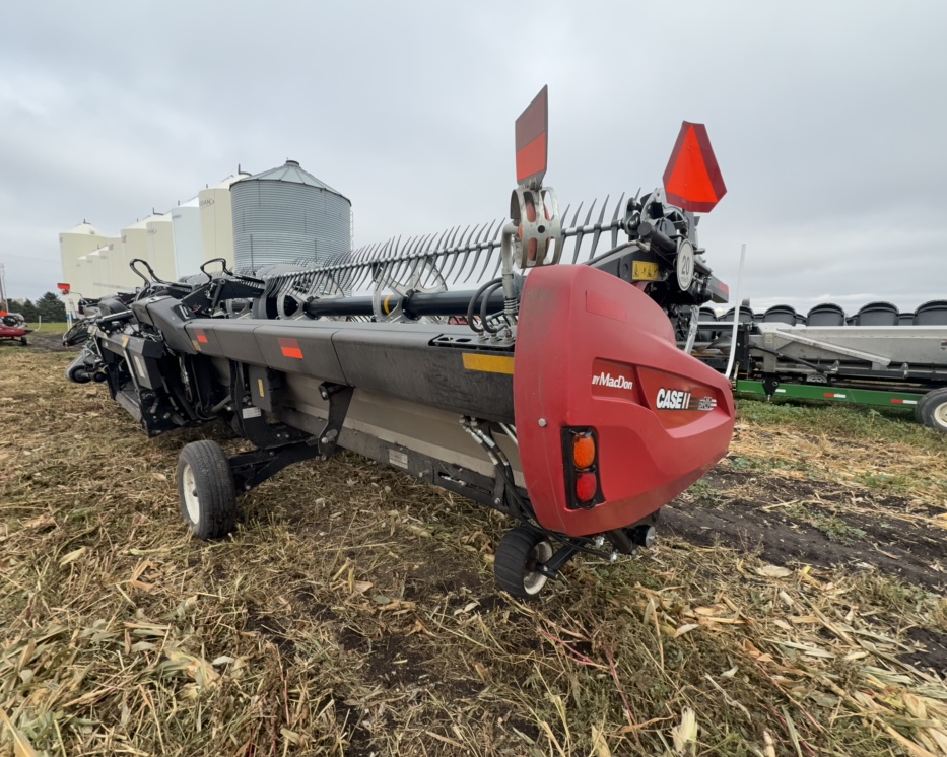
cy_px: 372
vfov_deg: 84.0
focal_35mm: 15
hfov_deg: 96.8
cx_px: 482
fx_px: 420
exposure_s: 1/315
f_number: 2.2
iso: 20
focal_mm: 2.22
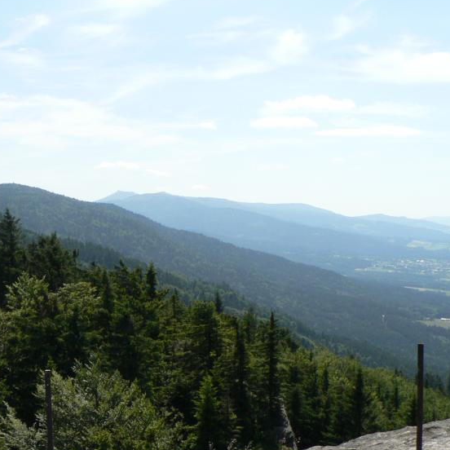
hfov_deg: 28.4
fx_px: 868
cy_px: 288
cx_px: 81
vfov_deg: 28.9
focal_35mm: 59
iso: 100
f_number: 5.6
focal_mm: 6
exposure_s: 1/500
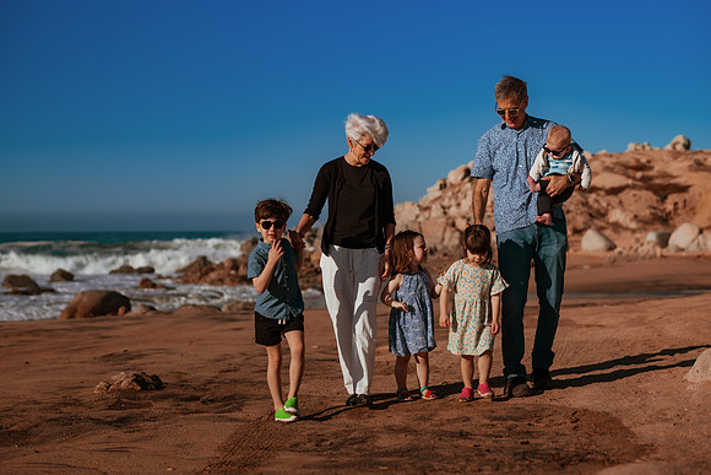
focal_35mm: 58
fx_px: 1146
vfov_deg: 23.4
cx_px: 356
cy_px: 238
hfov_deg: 34.5
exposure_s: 1/8000
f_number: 3.2
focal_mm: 58
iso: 50
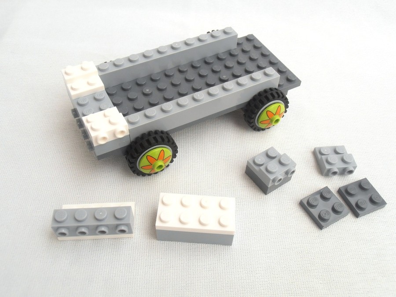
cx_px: 198
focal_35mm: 37
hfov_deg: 50.1
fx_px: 423
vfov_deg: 38.7
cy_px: 148
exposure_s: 1/200
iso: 80
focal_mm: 6.61
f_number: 3.9
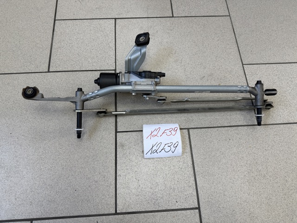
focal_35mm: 24
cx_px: 148
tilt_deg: -68.6
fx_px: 206
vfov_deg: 56.8
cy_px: 112
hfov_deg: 71.6
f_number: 1.78
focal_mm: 6.76
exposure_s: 1/121
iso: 125
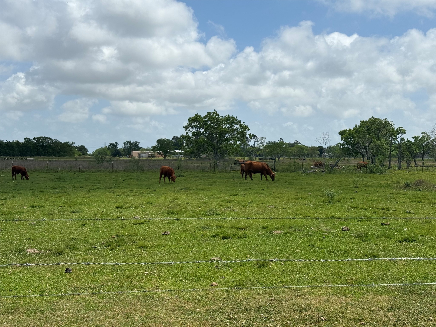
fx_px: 605
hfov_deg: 39.7
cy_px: 164
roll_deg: -0.2
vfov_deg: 30.3
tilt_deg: -0.7
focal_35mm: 48
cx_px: 218
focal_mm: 6.76
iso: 64
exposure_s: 1/8772
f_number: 1.78
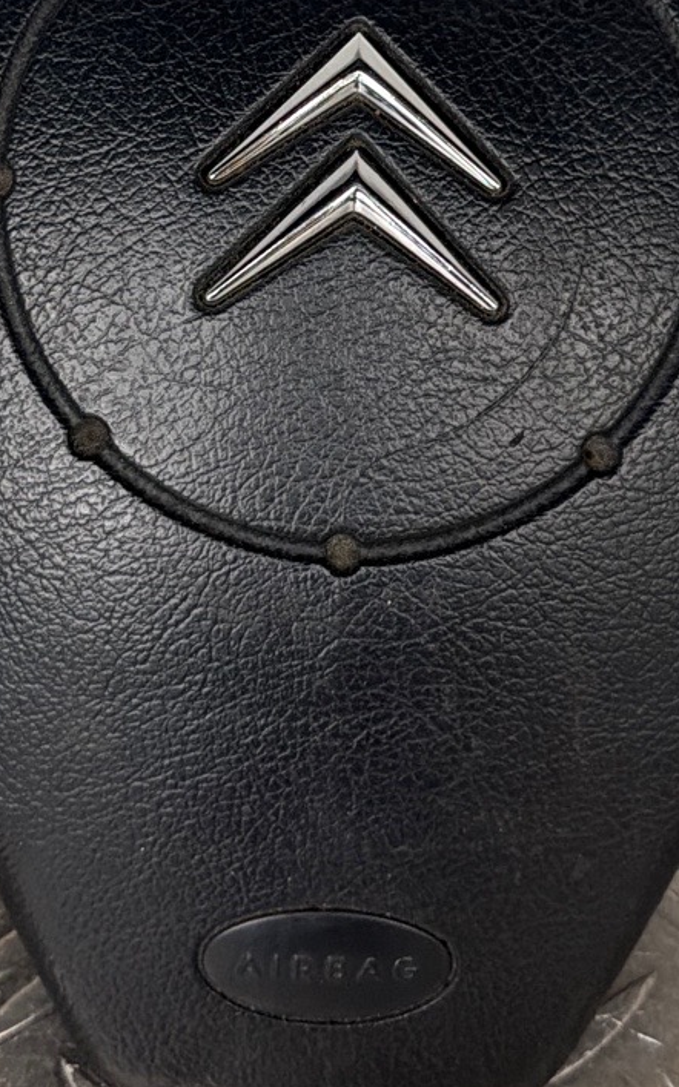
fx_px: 2045
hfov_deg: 18.9
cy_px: 282
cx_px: 336
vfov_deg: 29.4
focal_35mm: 69
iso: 250
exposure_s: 1/100
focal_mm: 6.76
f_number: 1.78
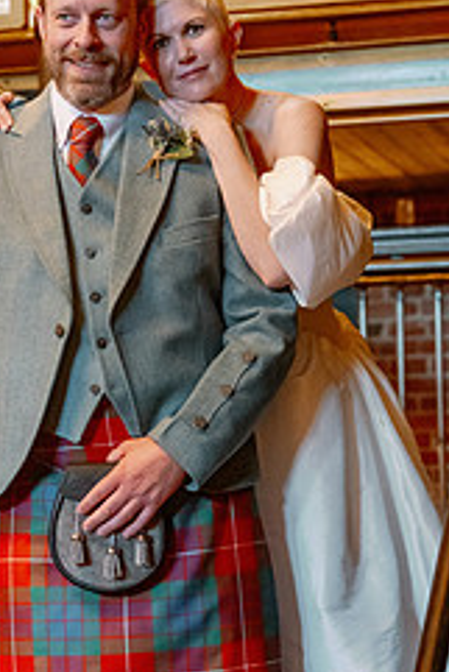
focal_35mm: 99
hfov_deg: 13.8
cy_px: 360
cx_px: 198
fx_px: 1849
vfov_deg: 20.6
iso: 6400
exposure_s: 1/160
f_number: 2.8
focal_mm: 53
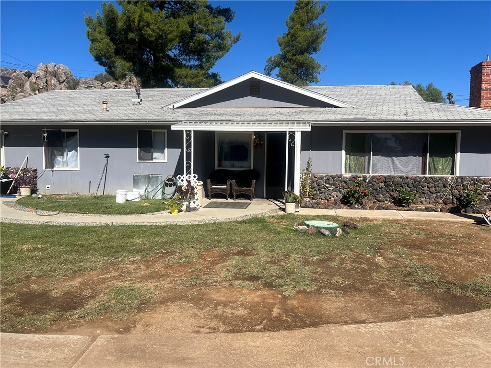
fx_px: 369
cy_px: 184
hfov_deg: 67.3
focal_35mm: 26
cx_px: 246
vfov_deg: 53.1
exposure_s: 1/5882
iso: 50
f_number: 1.5
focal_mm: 5.7
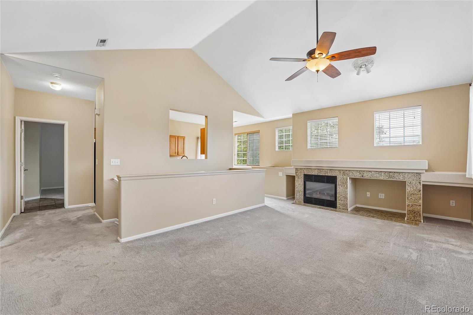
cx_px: 236
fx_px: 192
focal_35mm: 15
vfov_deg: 78.8
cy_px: 158
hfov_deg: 101.9
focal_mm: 14.6
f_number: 8
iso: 400
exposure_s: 1/20
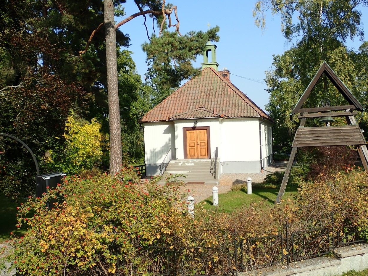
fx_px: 468
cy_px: 153
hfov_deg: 42.9
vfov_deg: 32.8
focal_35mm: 44
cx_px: 207
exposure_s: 1/640
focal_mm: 6.86
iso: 100
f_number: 3.5
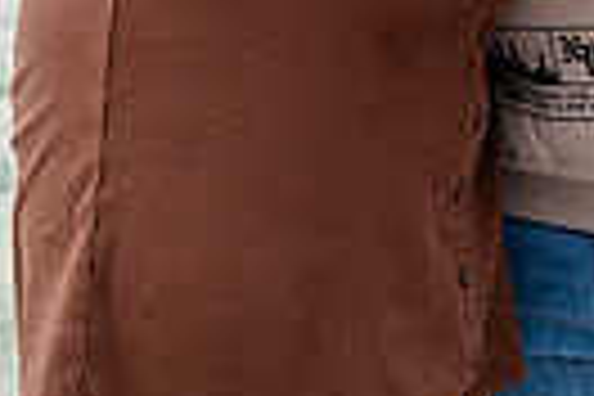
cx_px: 0
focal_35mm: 154
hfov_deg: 13.2
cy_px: -430
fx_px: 2541
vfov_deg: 8.4
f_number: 2.5
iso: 200
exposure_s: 1/1600
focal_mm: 35
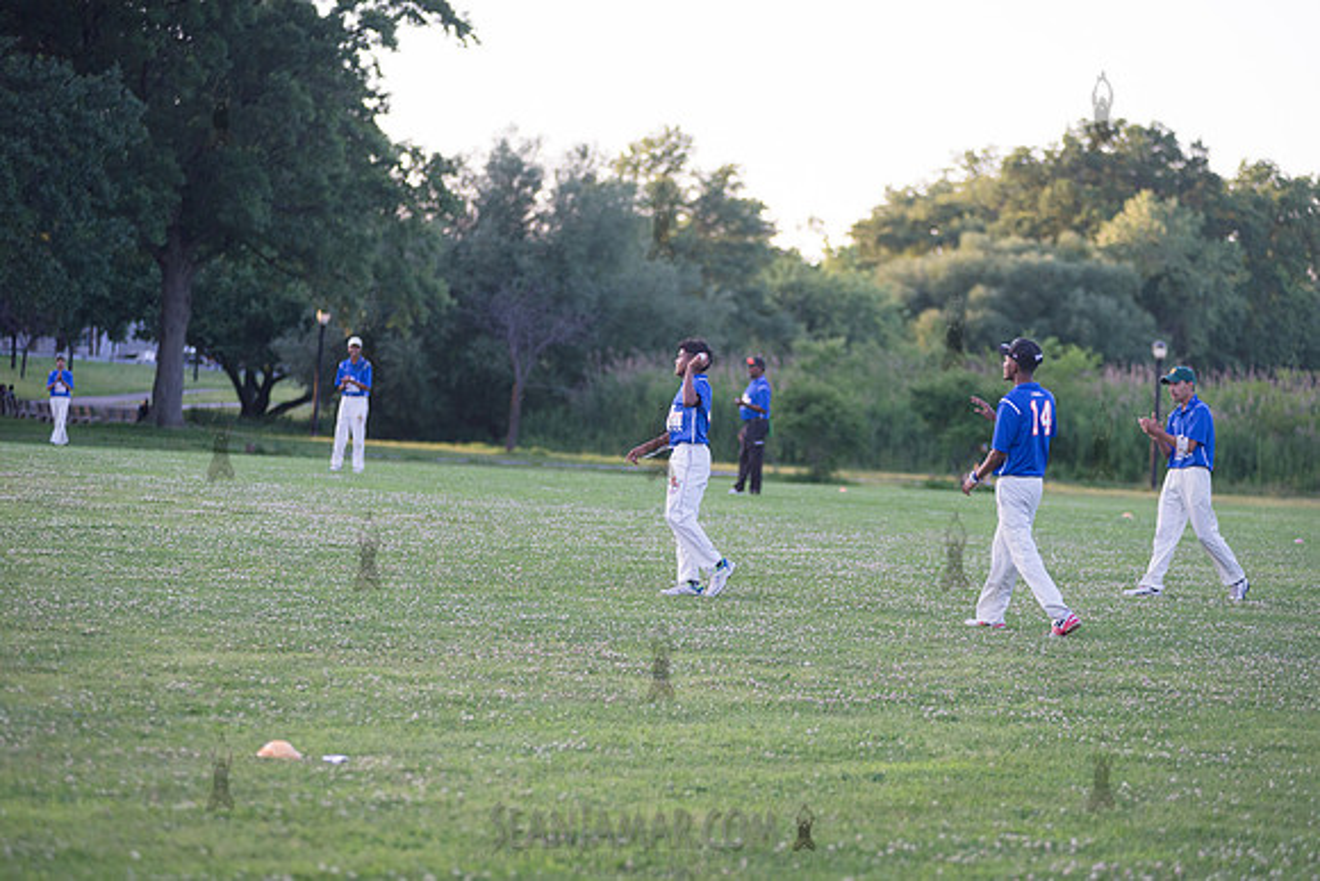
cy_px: 440
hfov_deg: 17.1
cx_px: 660
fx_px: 4401
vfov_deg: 11.4
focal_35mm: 120
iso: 1600
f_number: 2.8
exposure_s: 1/2000
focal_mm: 120
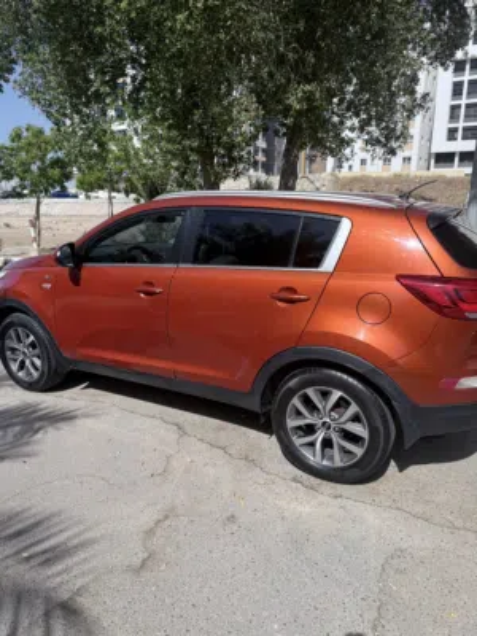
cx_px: 238
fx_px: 441
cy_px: 318
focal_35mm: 24
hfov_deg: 56.8
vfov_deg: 71.6
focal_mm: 6.76
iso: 100
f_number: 1.78
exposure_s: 1/6173
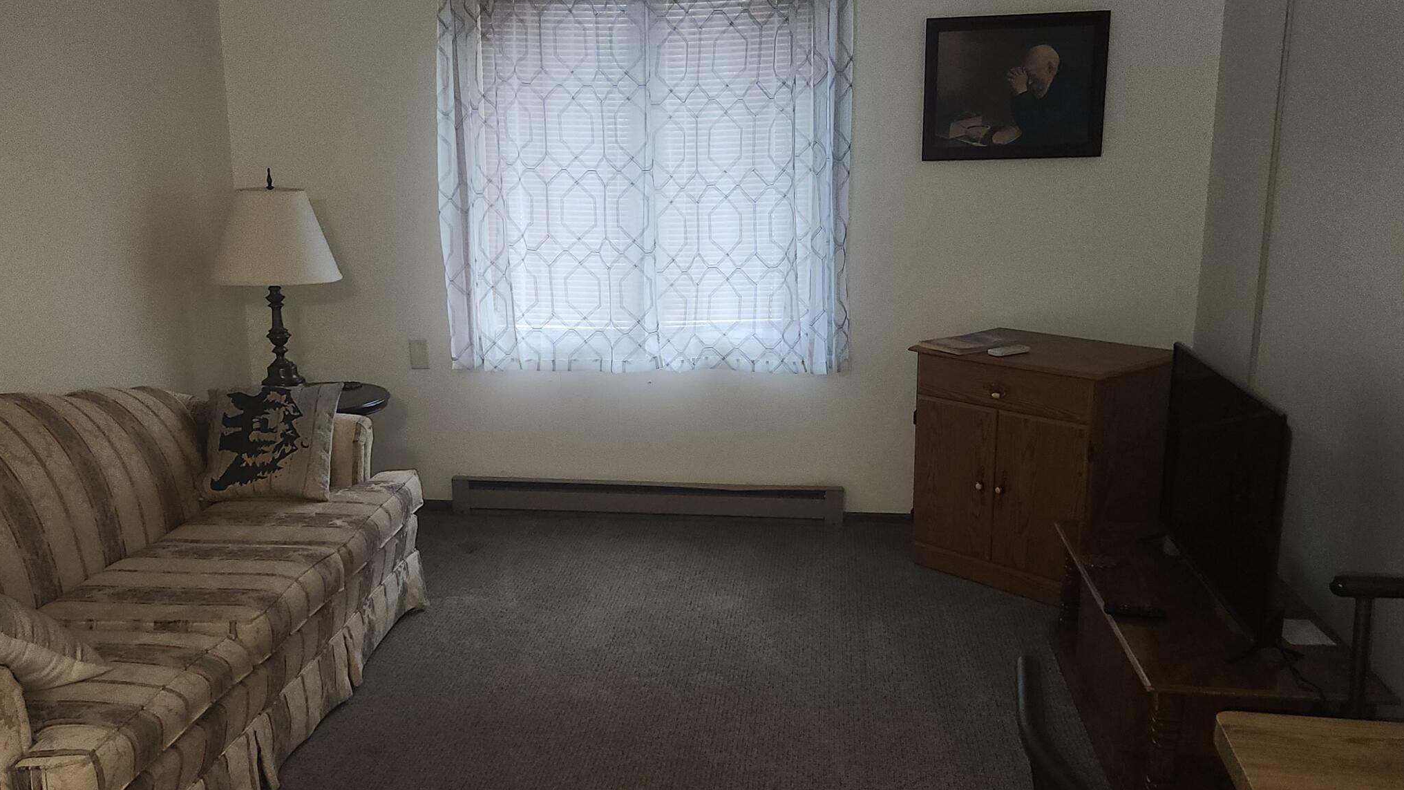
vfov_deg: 31.9
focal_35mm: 37
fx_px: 1377
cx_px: 636
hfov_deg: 53.9
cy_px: 479
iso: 125
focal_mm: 5.4
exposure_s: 1/17
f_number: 1.8
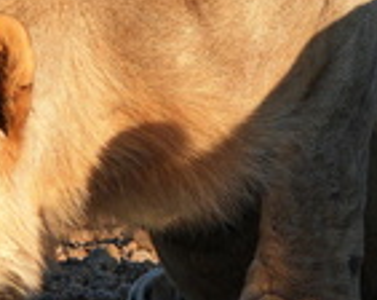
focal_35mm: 2542
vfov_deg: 0.6
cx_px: 420
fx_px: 28285
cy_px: 122
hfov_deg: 0.8
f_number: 4
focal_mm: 218.32
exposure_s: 1/1000
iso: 320
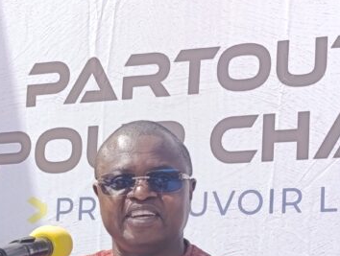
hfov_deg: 15.1
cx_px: 102
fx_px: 1279
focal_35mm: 130
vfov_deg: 11.3
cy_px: 266
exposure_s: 1/379
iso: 50
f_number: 1.6
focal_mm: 6.14
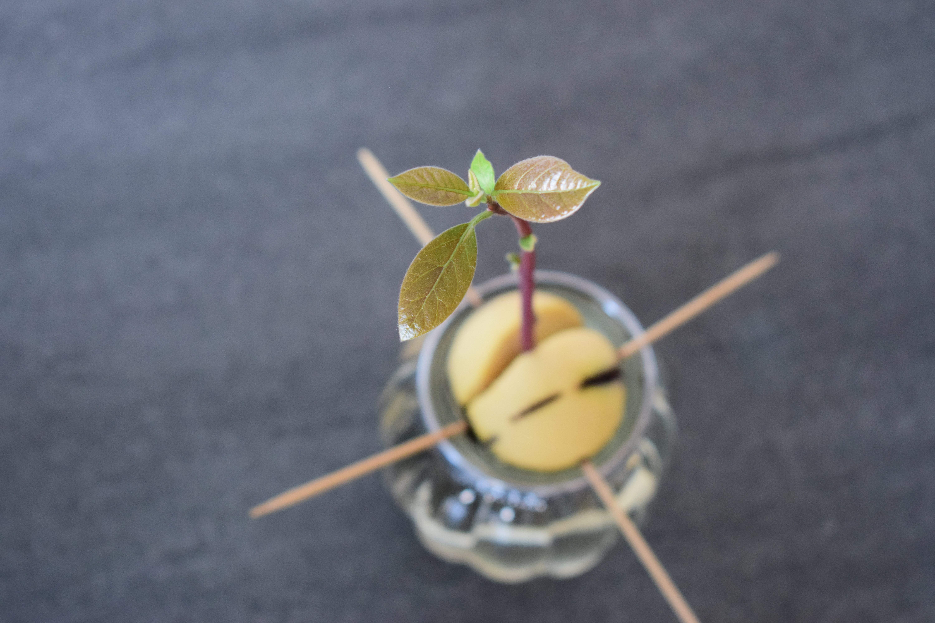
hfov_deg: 24.6
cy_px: 312
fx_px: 2143
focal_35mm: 82
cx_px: 468
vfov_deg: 16.6
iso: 1600
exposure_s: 1/15
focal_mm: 55
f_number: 6.3
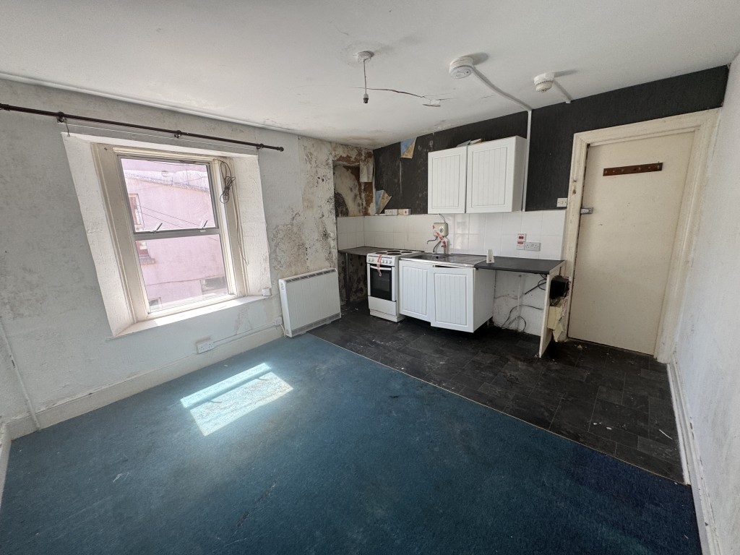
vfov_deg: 85.7
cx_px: 370
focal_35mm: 14
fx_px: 299
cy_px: 278
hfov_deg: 102.1
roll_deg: +1.5
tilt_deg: -8.3
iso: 50
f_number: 2.2
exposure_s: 1/99
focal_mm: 2.22
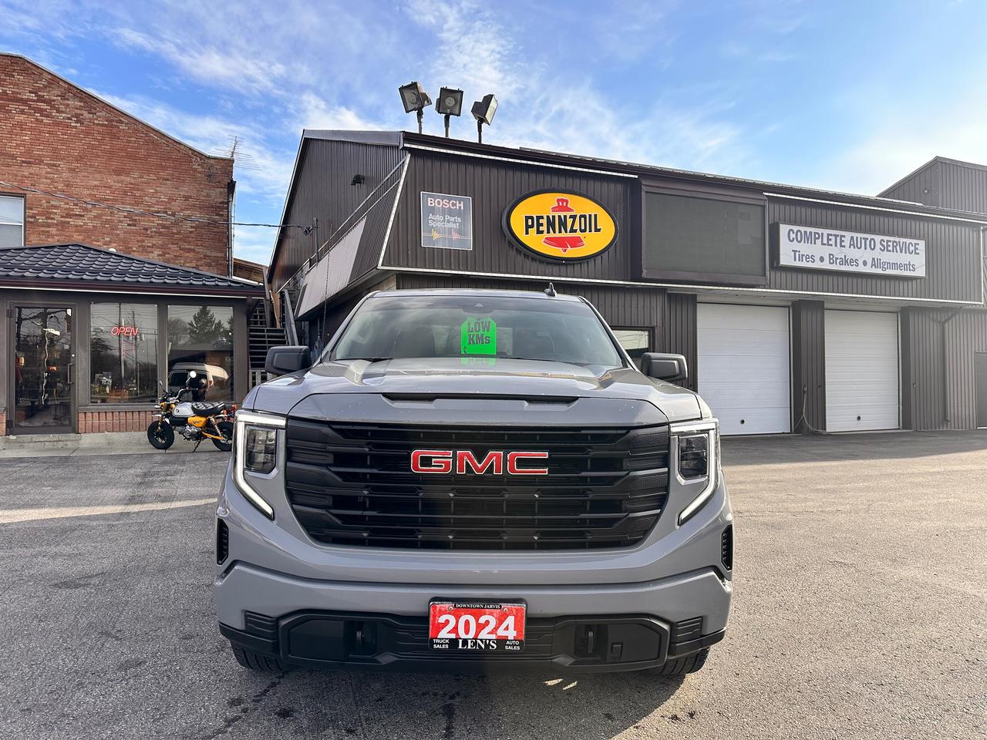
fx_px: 684
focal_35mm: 24
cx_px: 494
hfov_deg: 71.6
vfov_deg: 56.8
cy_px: 370
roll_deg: +0.6
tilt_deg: +1.0
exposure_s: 1/2155
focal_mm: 6.86
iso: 80
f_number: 1.78
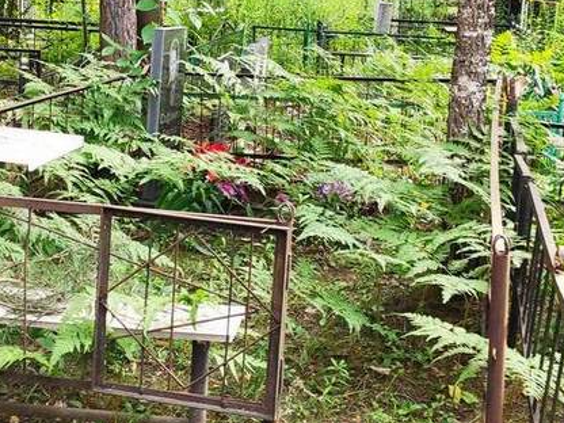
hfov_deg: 30.2
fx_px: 1043
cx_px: 230
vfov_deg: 22.7
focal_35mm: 64
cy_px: 115
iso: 115
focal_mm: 4.77
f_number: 1.75
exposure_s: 1/100
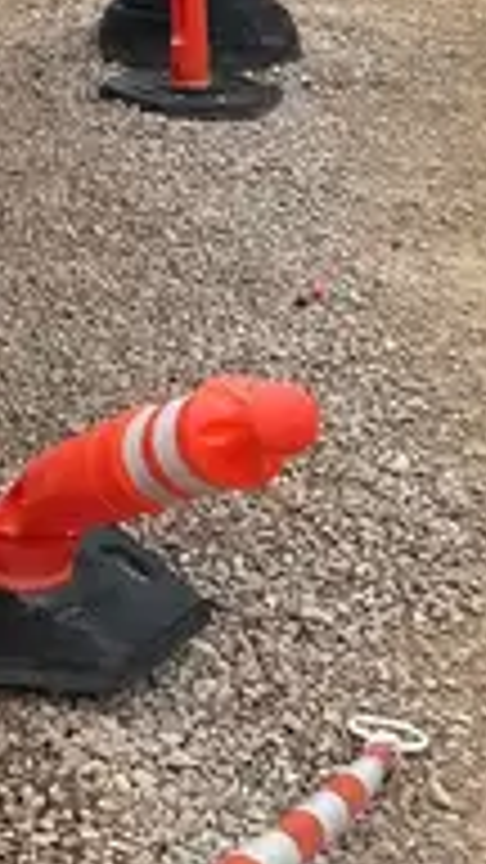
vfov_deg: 17.8
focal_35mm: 108
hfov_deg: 10.7
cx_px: -284
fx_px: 2474
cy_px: -430
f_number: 1.5
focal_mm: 5.7
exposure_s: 1/2762
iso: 50
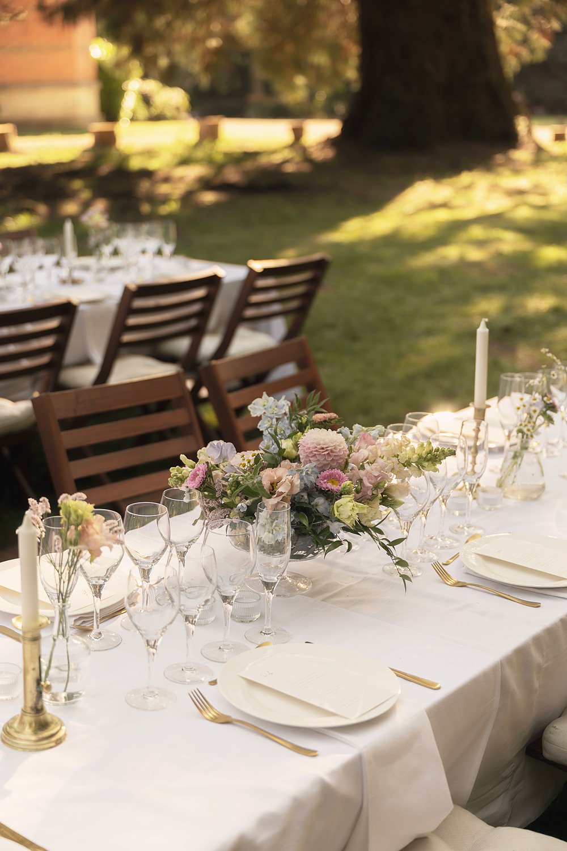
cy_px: 426
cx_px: 284
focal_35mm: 55
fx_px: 1300
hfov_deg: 24.6
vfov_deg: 36.3
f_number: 2.8
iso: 200
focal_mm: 55
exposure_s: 1/640
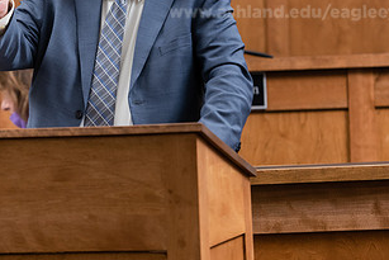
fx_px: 2454
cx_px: 112
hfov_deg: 9.1
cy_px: 39
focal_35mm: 227
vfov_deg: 6.1
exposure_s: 1/200
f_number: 3.5
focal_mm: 120
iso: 800
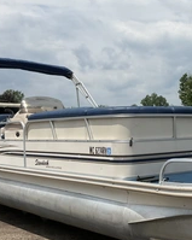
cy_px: 135
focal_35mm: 57
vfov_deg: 33.0
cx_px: 165
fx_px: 405
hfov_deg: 26.0
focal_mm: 3
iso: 25
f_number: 1.8
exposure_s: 1/3788
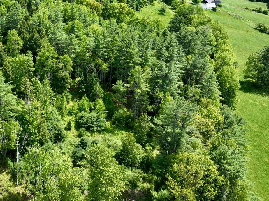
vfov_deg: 35.5
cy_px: 61
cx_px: 57
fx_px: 311
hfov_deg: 44.7
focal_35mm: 40
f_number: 2.8
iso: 110
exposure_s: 1/1600
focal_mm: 12.29
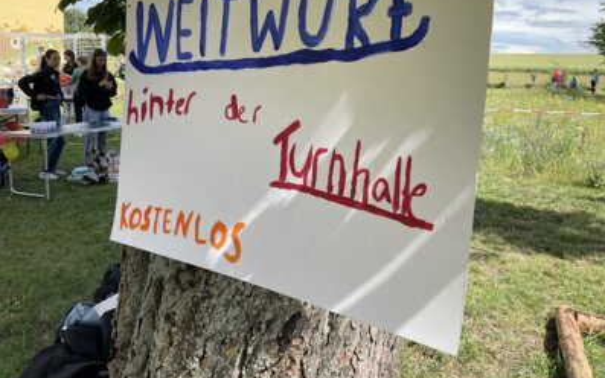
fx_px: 511
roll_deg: -4.0
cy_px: 159
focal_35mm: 31
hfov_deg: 61.2
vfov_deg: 40.5
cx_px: 303
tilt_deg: -10.1
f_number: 1.8
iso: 16
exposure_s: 1/855
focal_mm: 3
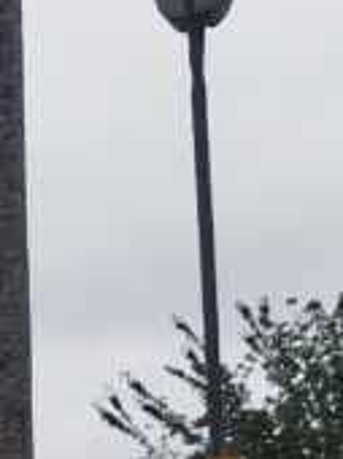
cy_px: 724
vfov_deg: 11.5
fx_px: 2159
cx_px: -583
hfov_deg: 8.1
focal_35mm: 163
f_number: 1.79
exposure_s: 1/753
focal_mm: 4.7
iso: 50
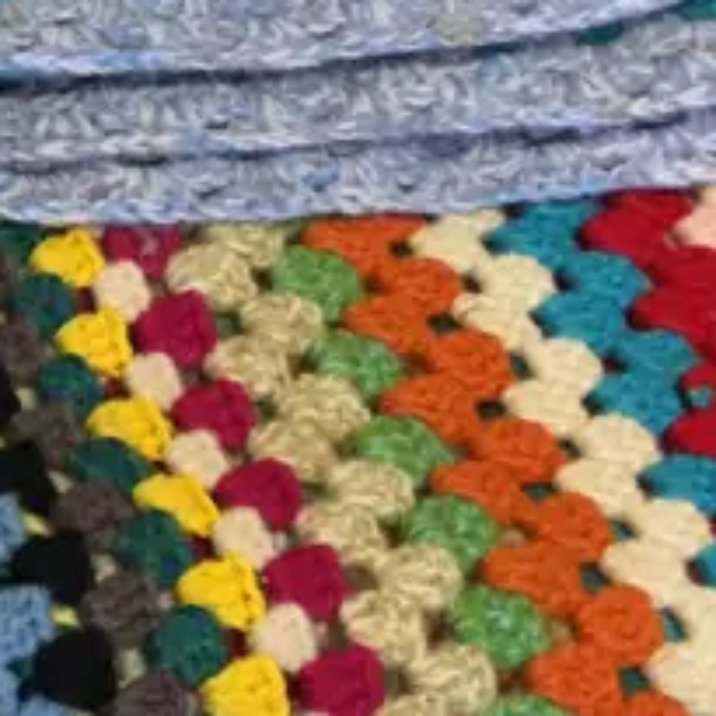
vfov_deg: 13.4
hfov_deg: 11.2
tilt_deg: -45.4
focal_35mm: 128
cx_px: -1069
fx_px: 2995
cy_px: -38
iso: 50
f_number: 2.2
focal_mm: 4.15
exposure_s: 1/33
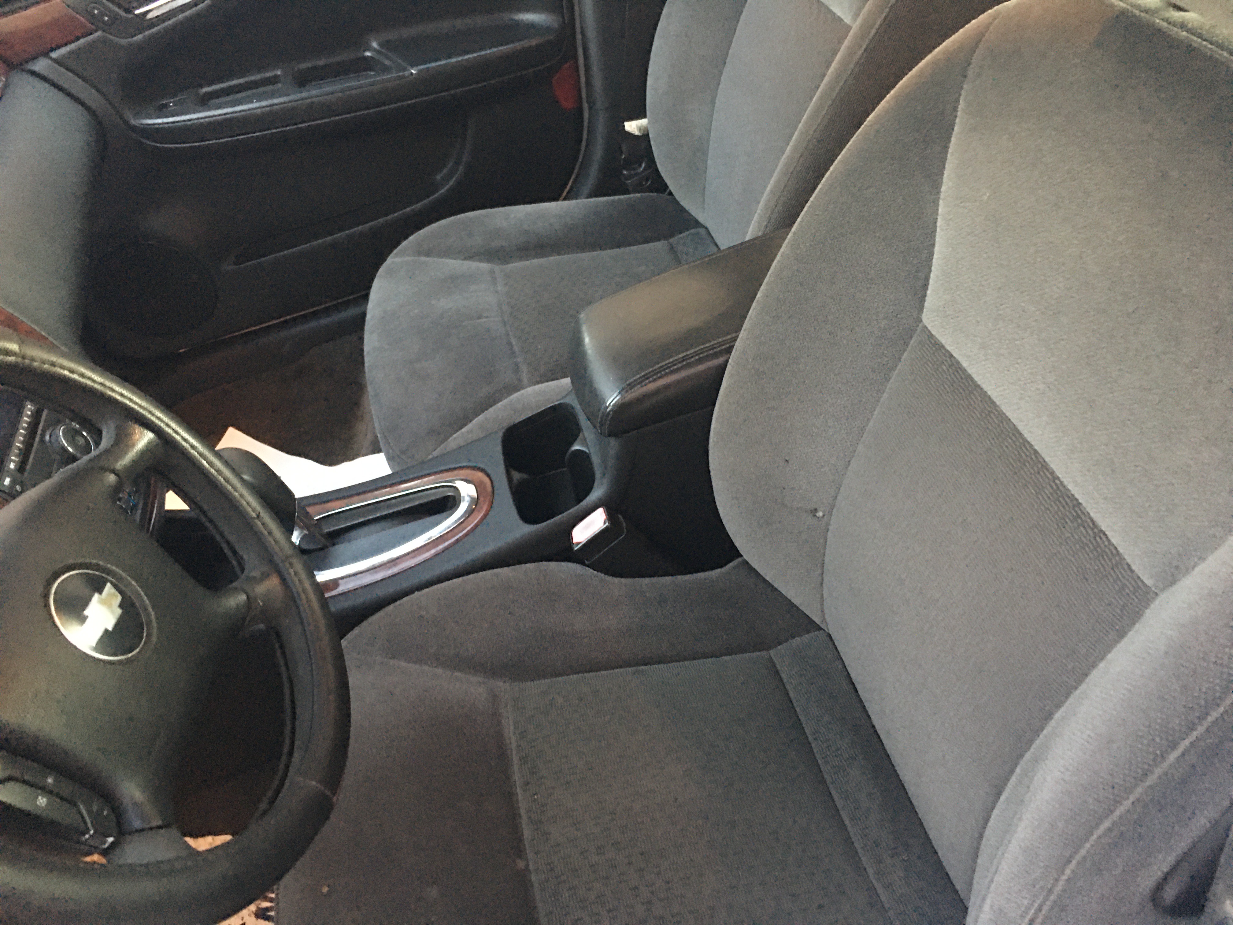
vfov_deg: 48.2
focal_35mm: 29
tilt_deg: -42.0
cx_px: 616
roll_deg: +17.0
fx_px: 1033
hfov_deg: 61.7
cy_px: 462
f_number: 2.2
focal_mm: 4.15
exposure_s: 1/4
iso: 160
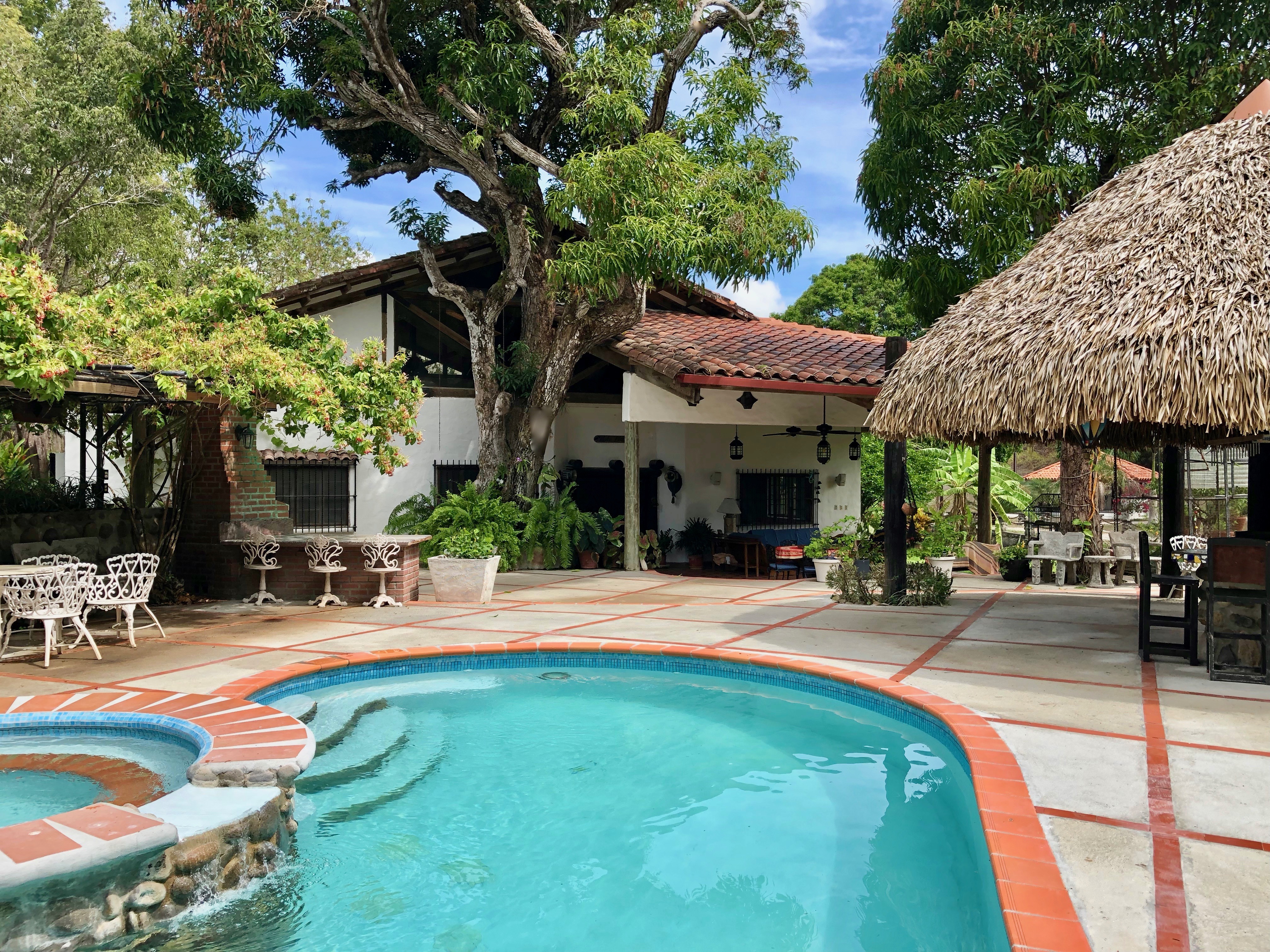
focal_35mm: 28
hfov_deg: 63.4
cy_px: 476
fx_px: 1027
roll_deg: -0.4
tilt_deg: -0.7
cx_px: 635
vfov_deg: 49.7
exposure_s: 1/684
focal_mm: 3.99
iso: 20
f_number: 1.8
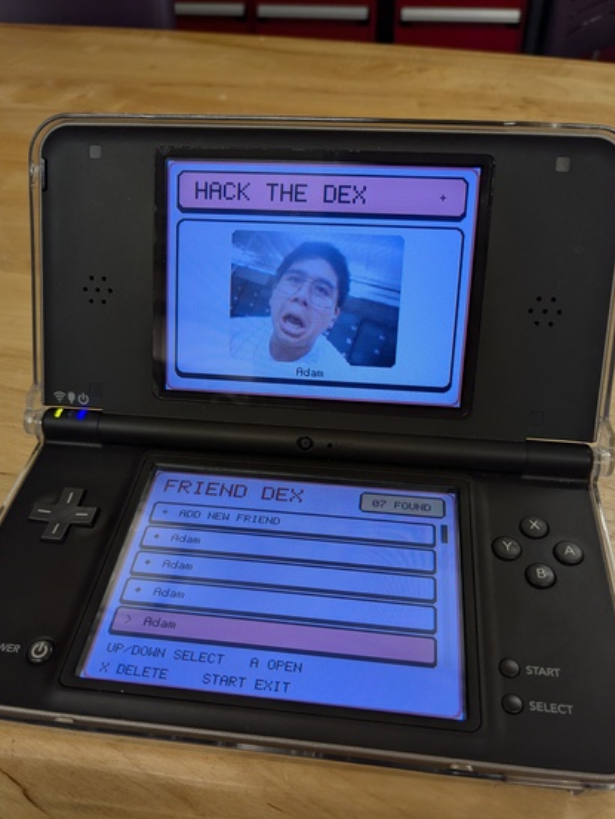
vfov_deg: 63.4
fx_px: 663
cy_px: 423
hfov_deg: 49.8
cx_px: 299
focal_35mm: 28
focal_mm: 4.38
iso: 67
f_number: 1.73
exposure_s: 1/99.9
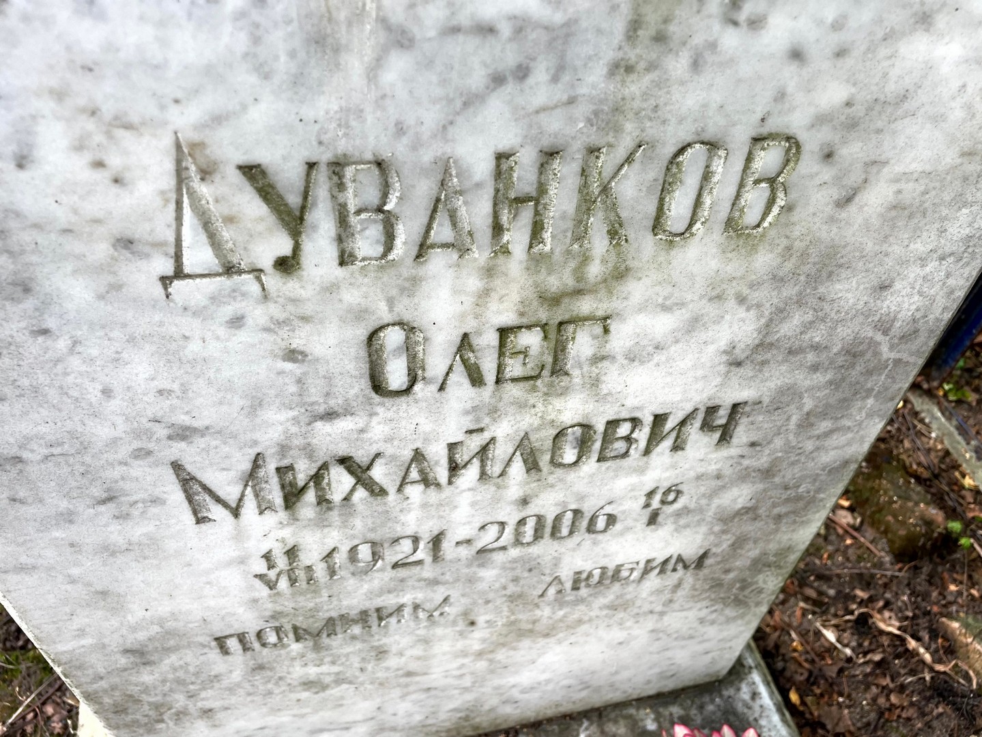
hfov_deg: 67.3
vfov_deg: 53.1
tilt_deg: -45.1
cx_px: 491
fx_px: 738
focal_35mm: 26
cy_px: 368
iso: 32
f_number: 1.6
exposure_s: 1/165
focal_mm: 4.2
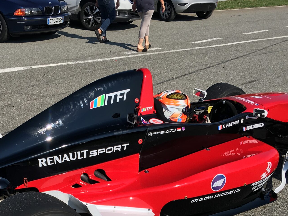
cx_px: 117
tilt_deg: -25.1
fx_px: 483
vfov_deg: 24.4
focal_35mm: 58
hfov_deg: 33.1
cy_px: 202
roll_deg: -4.3
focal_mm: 4.15
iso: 25
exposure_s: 1/1789
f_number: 2.2
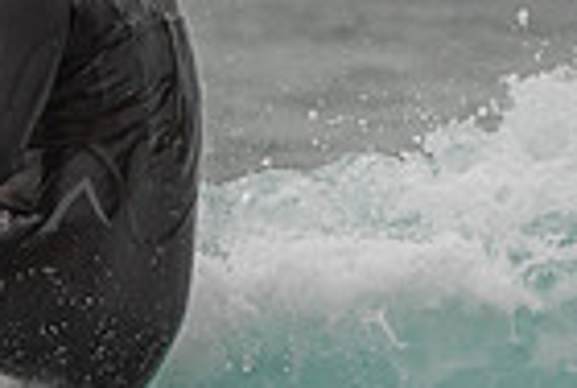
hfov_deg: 1.0
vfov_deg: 0.7
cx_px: -243
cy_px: 382
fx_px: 33200
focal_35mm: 2067
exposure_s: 1/2000
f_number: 5.6
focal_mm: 500
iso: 200
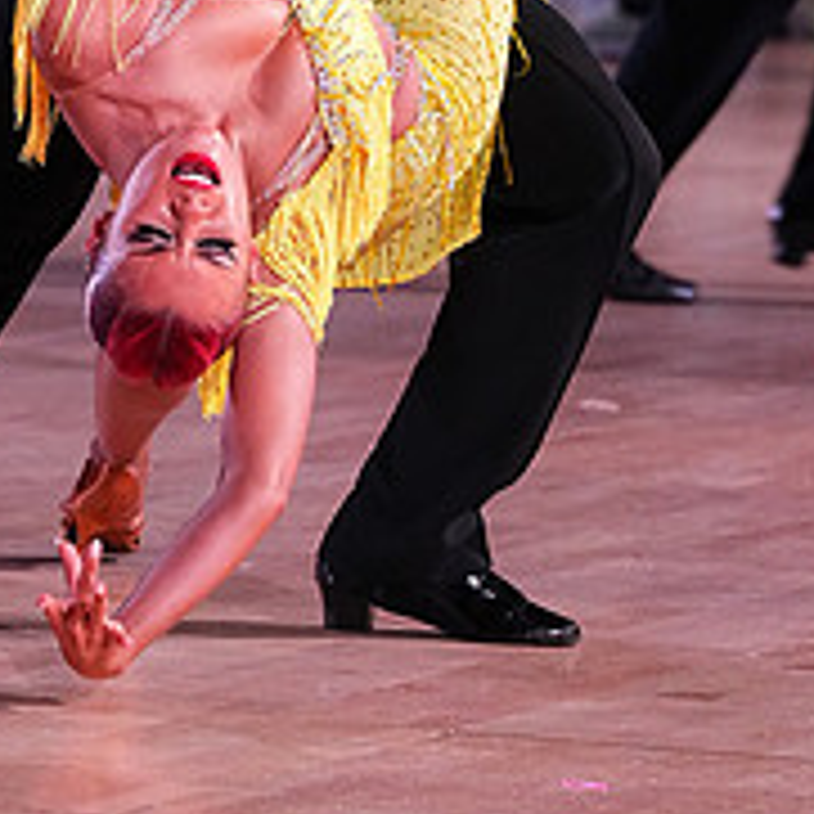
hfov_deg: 3.2
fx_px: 14499
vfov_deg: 3.2
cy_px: -297
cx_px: 232
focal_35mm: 545
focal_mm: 200
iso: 5000
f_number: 5
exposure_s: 1/320
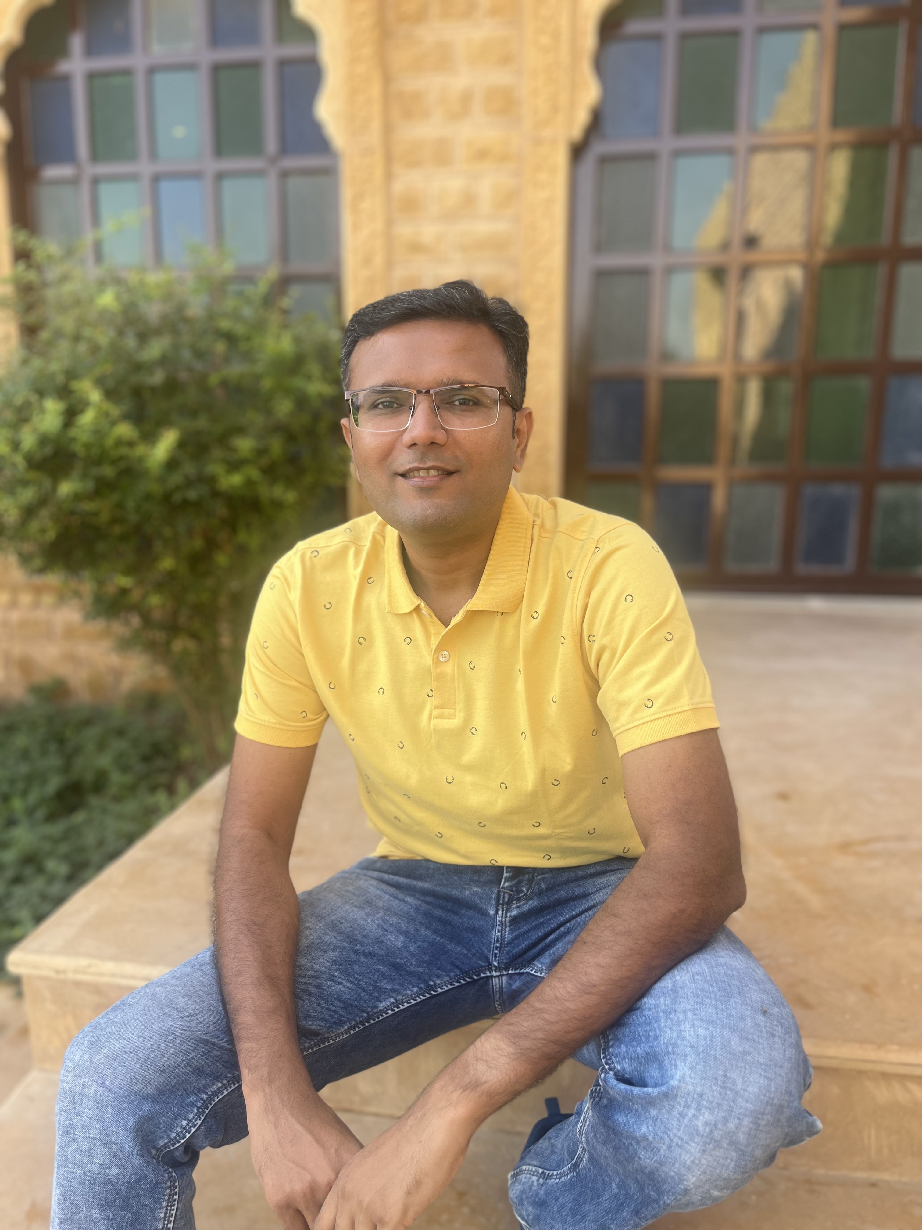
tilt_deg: -12.6
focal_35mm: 26
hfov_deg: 53.1
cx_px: 461
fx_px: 923
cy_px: 615
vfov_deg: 67.3
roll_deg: +1.0
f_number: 1.6
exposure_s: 1/493
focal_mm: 5.1
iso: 50
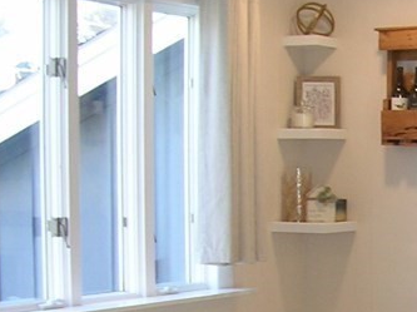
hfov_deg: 15.8
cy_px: 375
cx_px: 577
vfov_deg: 12.3
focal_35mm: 117
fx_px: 1408
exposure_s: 1/30
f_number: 2.8
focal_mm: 5.8
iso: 50
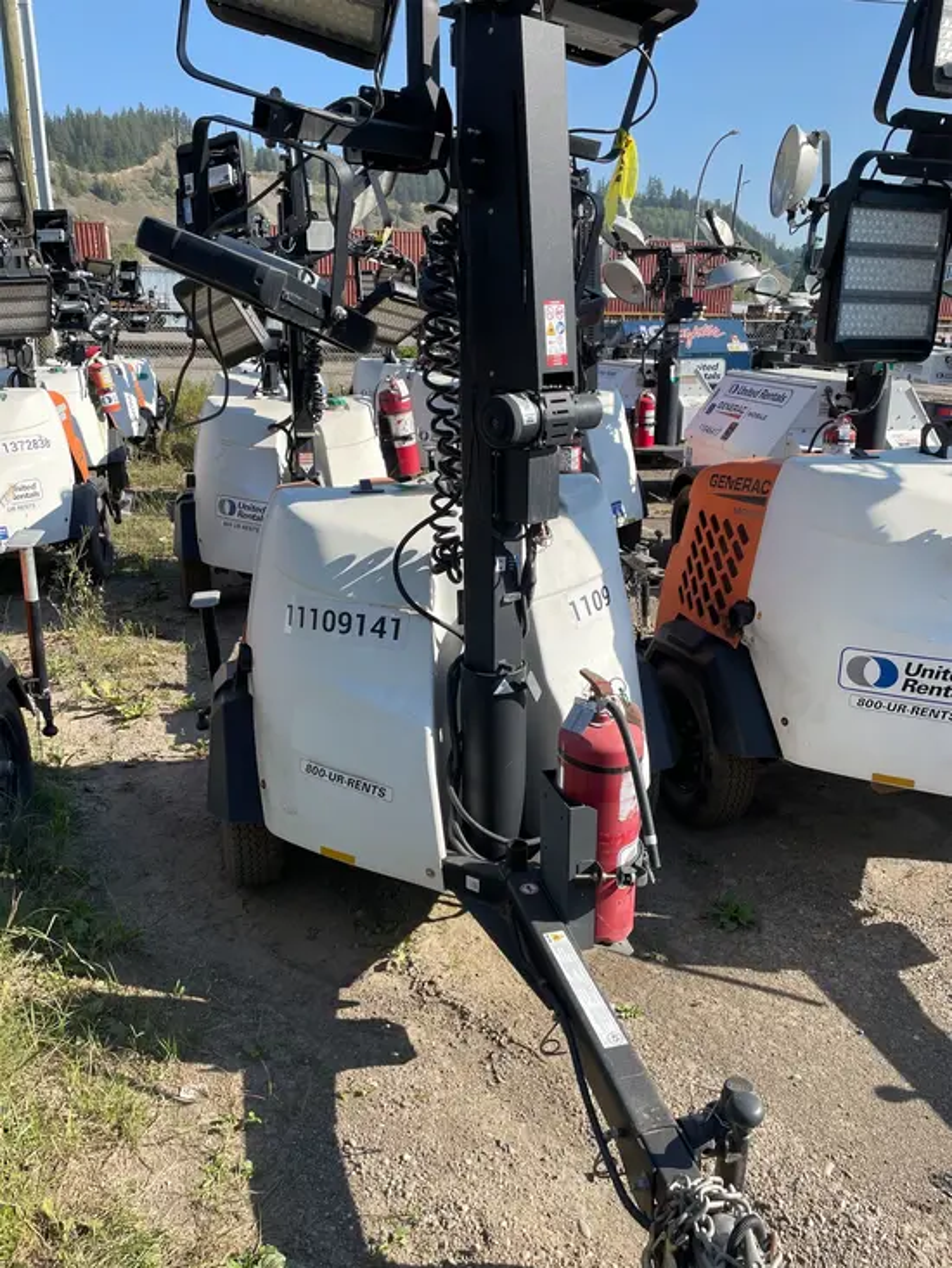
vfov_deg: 67.3
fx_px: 953
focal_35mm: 26
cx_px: 476
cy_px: 634
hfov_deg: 53.1
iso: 32
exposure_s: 1/1984
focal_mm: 4.2
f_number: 1.6
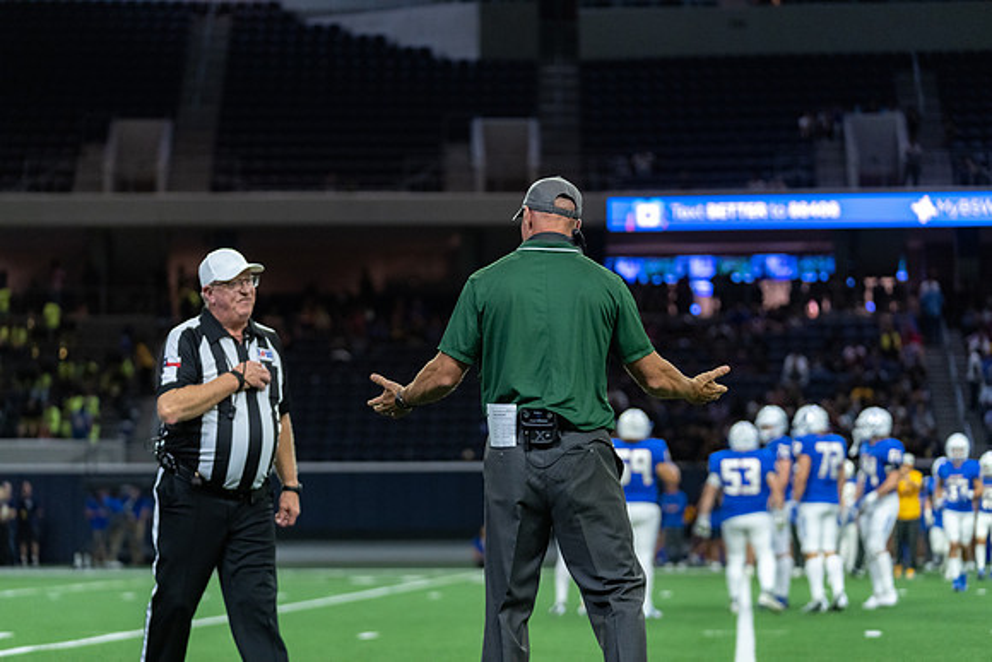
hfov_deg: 20.4
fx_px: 2756
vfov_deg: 13.7
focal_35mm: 100
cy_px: 331
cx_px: 496
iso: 2500
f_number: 2.8
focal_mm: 100
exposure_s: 1/640
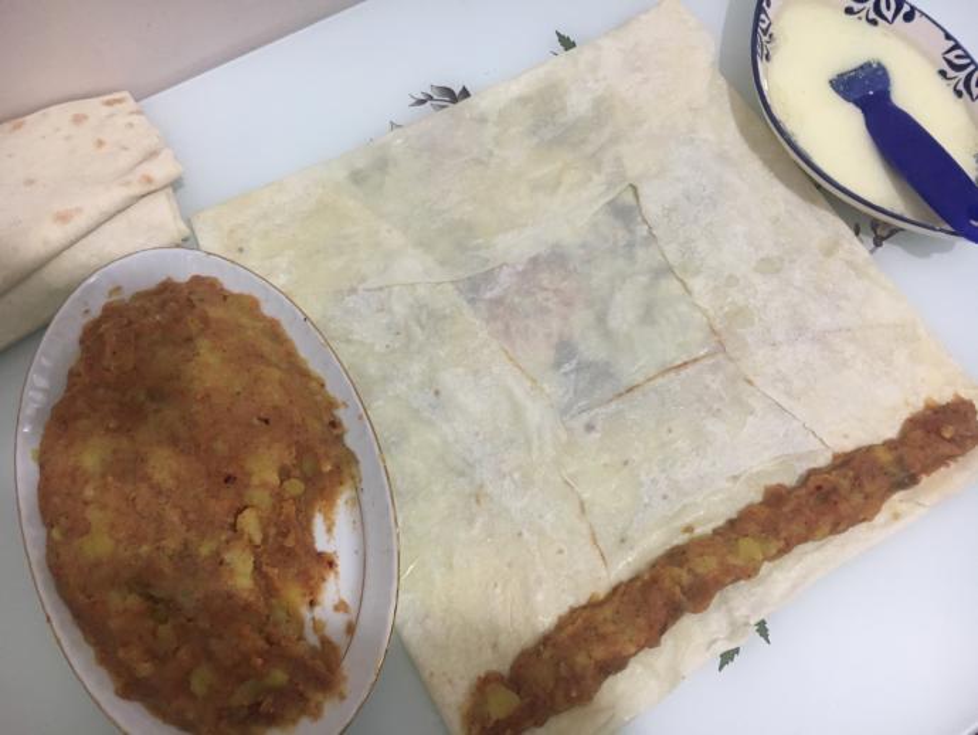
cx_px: 489
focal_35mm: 29
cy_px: 368
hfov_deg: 61.6
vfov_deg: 48.3
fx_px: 820
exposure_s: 1/33
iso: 160
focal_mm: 4.15
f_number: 2.2
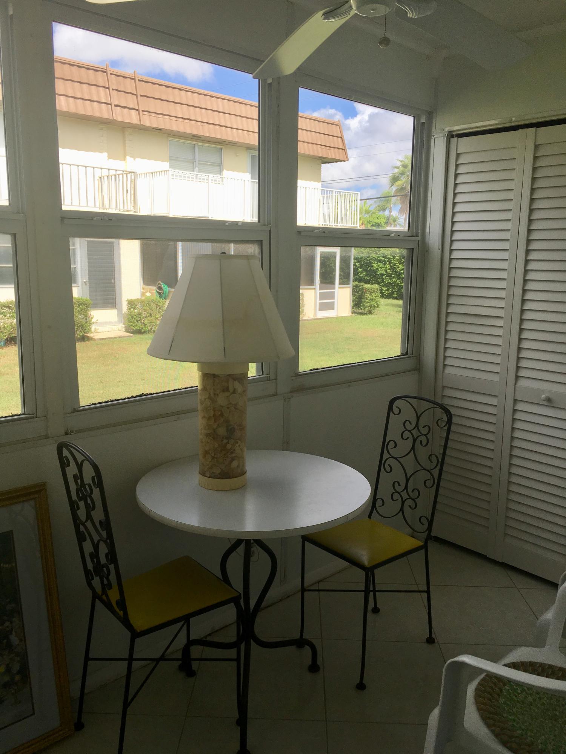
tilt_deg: -8.5
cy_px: 377
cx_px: 283
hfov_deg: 48.2
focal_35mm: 29
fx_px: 632
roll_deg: -0.8
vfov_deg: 61.7
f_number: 2.2
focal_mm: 4.15
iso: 25
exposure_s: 1/635
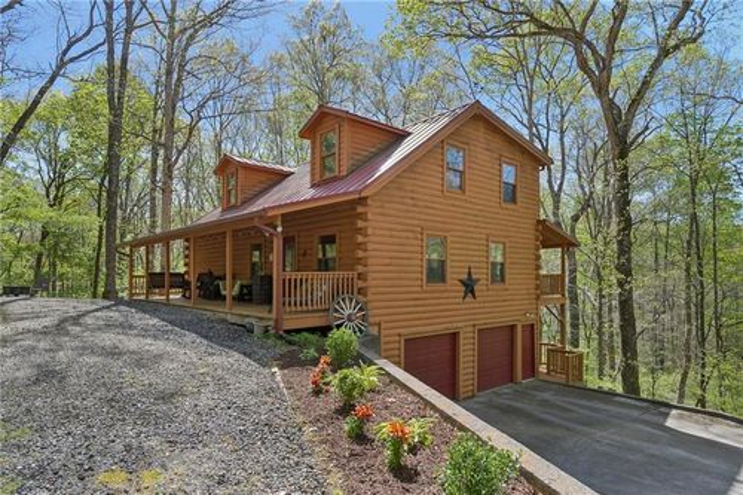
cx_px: 372
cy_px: 248
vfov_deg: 59.5
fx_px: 433
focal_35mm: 21
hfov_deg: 81.2
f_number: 8
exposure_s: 1/500
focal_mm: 21
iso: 400
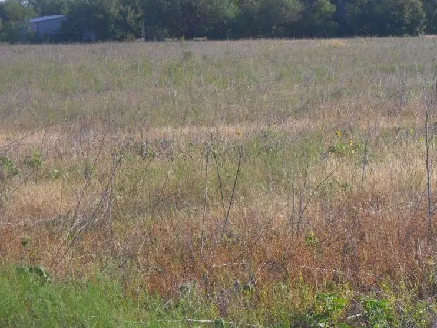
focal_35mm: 145
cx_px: 298
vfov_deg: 10.2
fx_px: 1830
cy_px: 136
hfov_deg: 13.6
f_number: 5.6
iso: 80
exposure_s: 1/350
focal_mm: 18.9
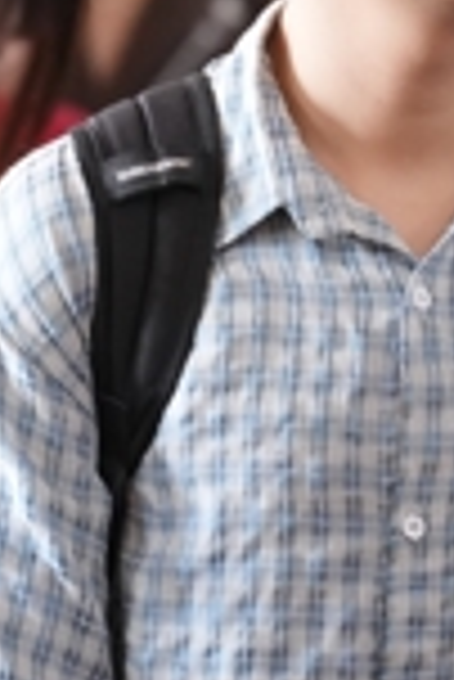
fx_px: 10474
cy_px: 464
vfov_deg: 3.7
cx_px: 497
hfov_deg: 2.5
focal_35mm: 555
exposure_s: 1/80
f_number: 3.5
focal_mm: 129
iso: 4000
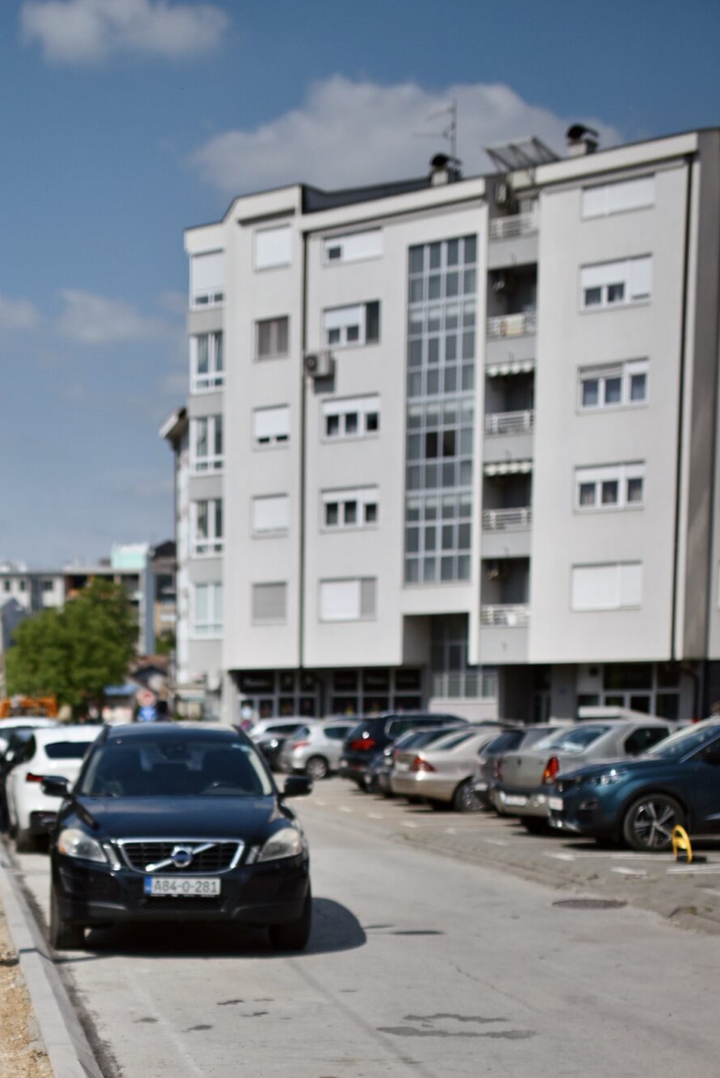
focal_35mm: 67
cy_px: 989
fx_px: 2009
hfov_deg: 19.9
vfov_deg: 28.8
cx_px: 63
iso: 64
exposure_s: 1/16000
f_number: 1.4
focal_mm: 35
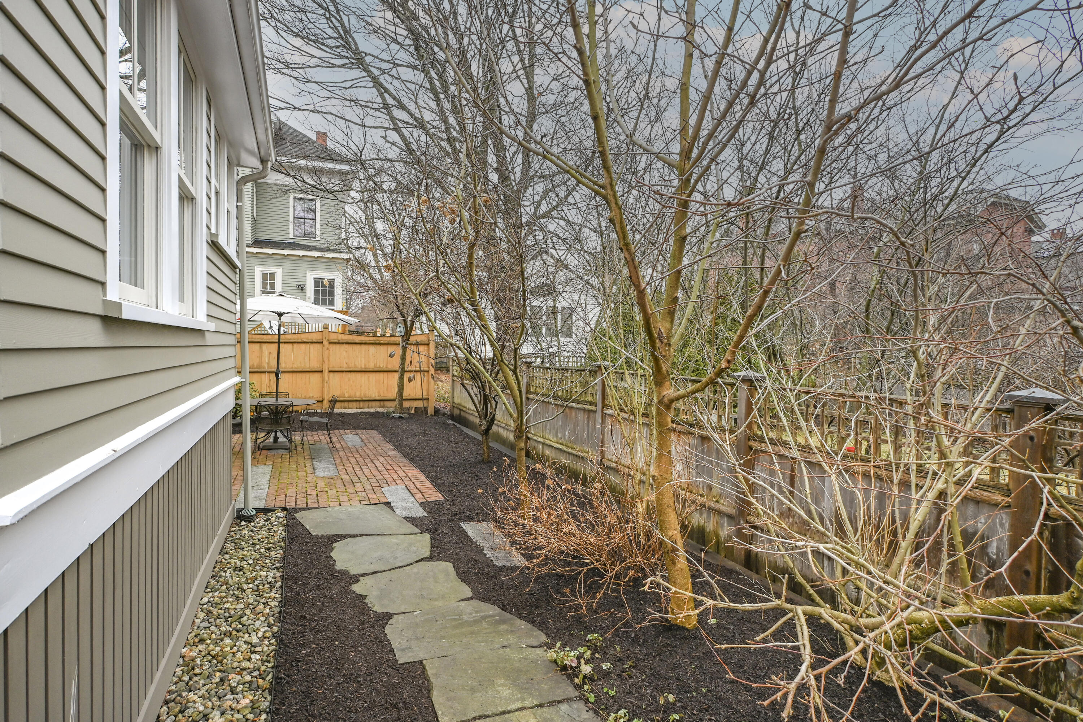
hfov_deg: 90.0
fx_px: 541
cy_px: 361
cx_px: 542
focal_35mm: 18
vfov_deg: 67.4
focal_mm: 12
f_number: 4.5
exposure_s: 1/250
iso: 200
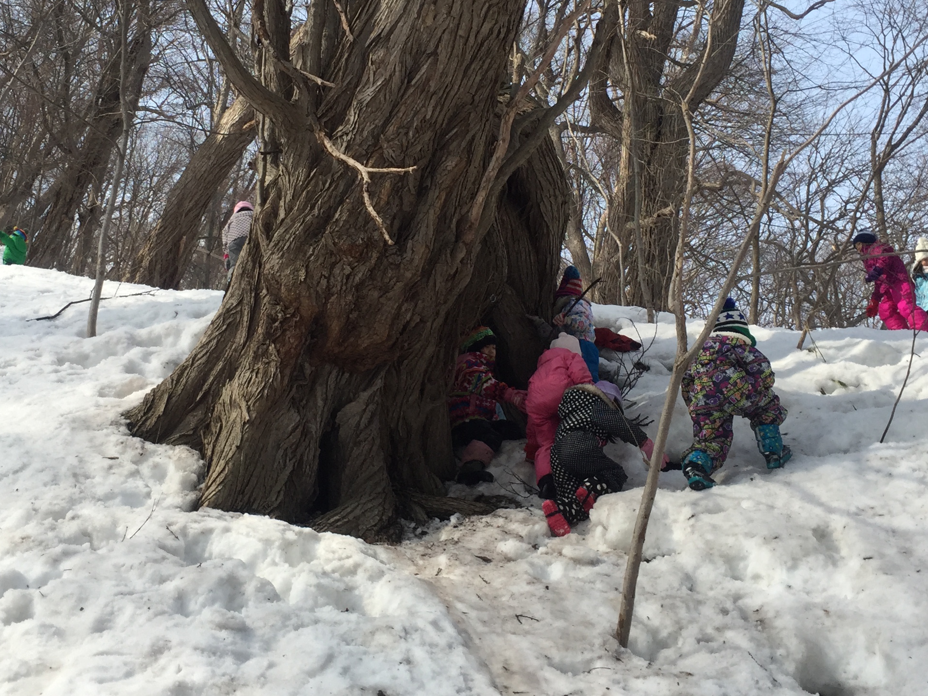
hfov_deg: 38.8
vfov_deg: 29.4
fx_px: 1314
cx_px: 395
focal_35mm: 49
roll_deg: -1.9
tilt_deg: +30.7
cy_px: 208
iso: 32
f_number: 2.2
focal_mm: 4.15
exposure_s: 1/1068
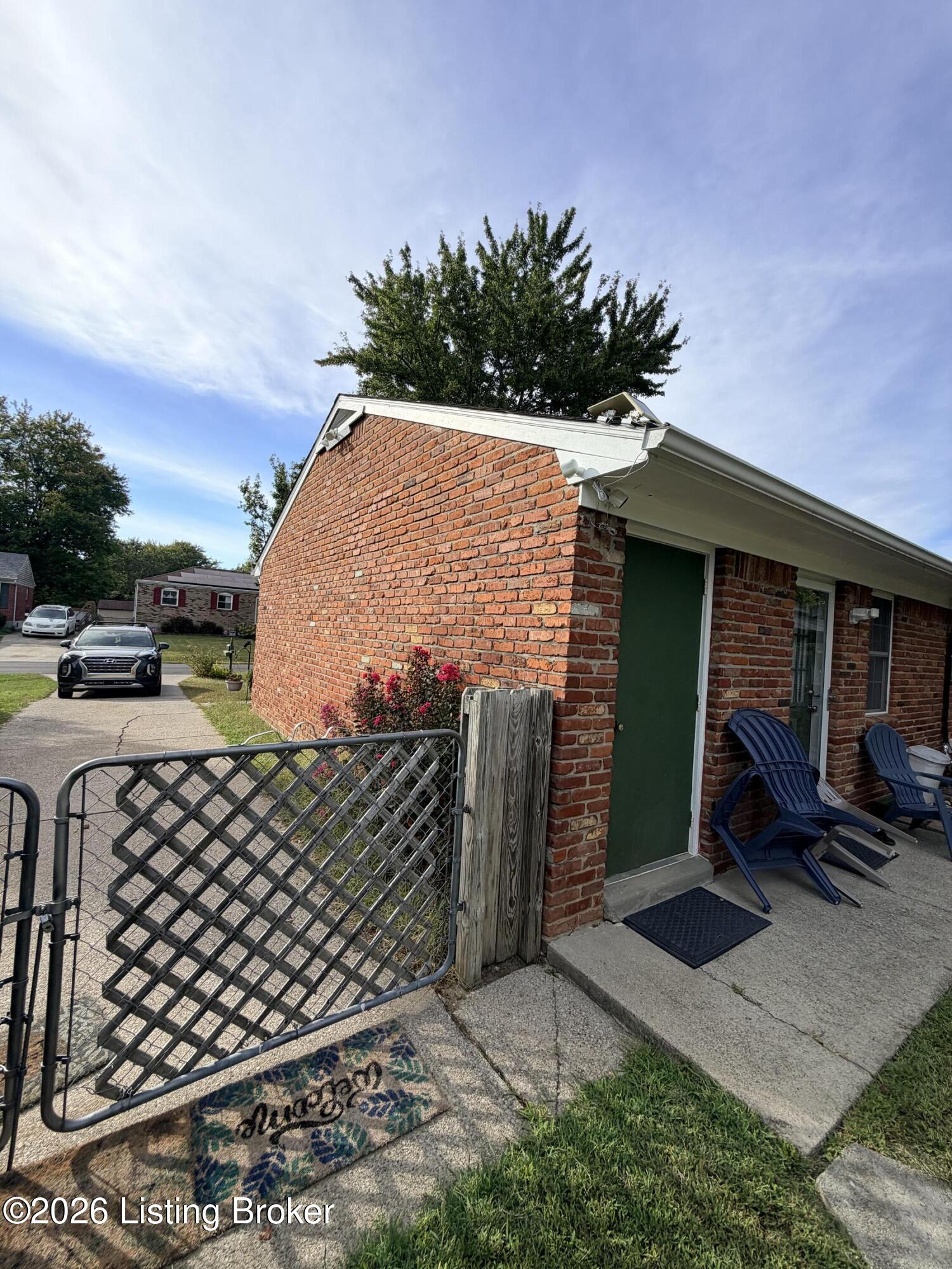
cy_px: 634
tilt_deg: +1.1
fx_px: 513
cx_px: 476
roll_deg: -4.8
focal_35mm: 14
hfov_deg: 85.7
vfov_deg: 102.1
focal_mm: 2.22
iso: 25
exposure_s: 1/770
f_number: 2.2
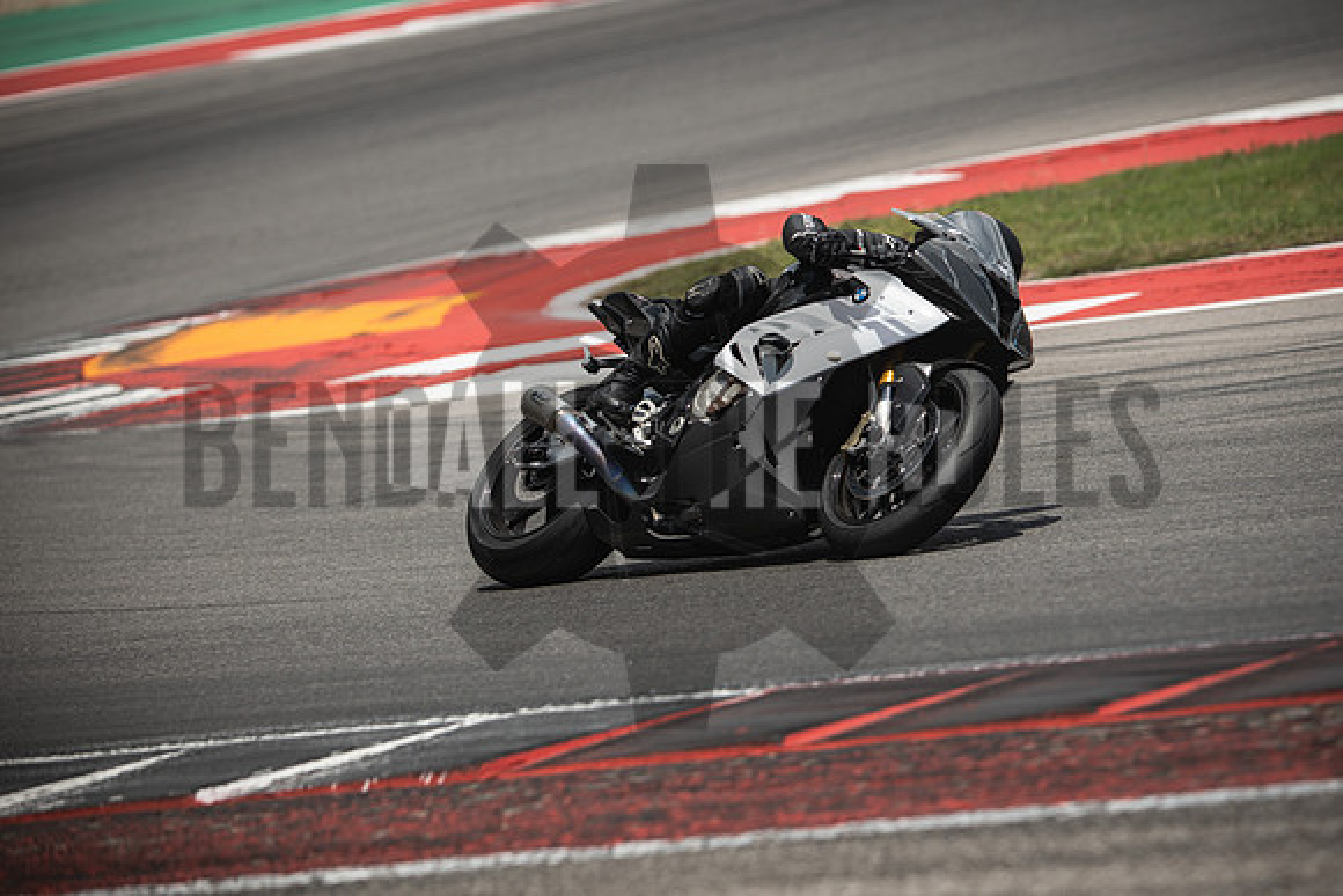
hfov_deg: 6.9
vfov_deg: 4.6
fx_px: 11194
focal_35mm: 300
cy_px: 448
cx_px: 672
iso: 125
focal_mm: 200
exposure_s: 1/2000
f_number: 3.2
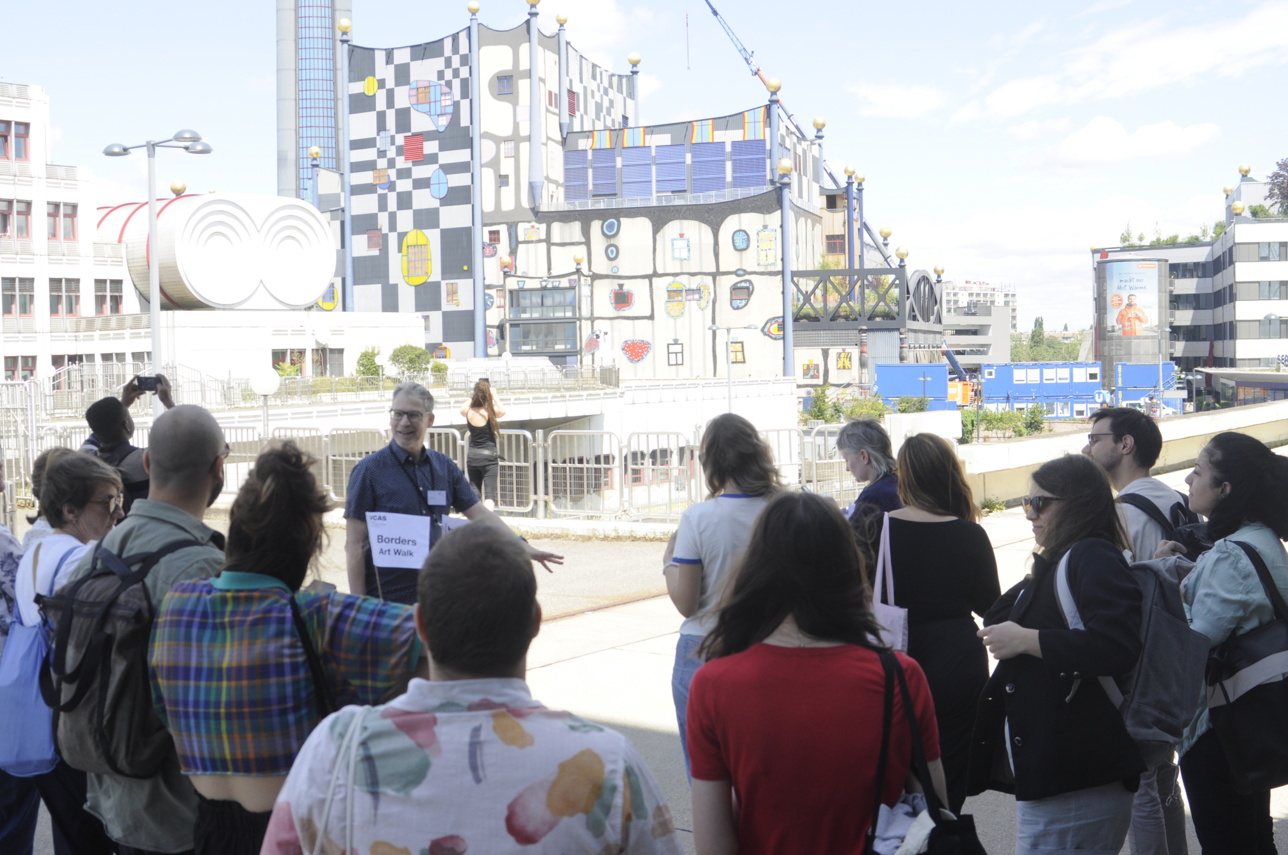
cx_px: 644
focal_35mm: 42
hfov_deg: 46.5
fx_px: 1501
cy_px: 428
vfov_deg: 31.8
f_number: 11
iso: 400
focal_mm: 28
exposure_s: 1/500
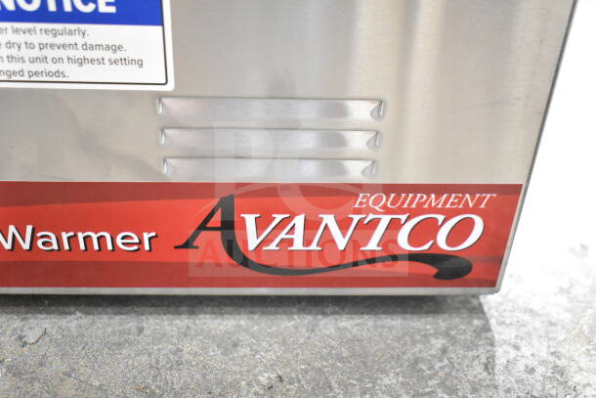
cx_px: 298
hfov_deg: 46.4
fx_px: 695
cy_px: 199
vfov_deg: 31.9
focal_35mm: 42
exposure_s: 1/50
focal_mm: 28
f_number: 4.2
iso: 5600
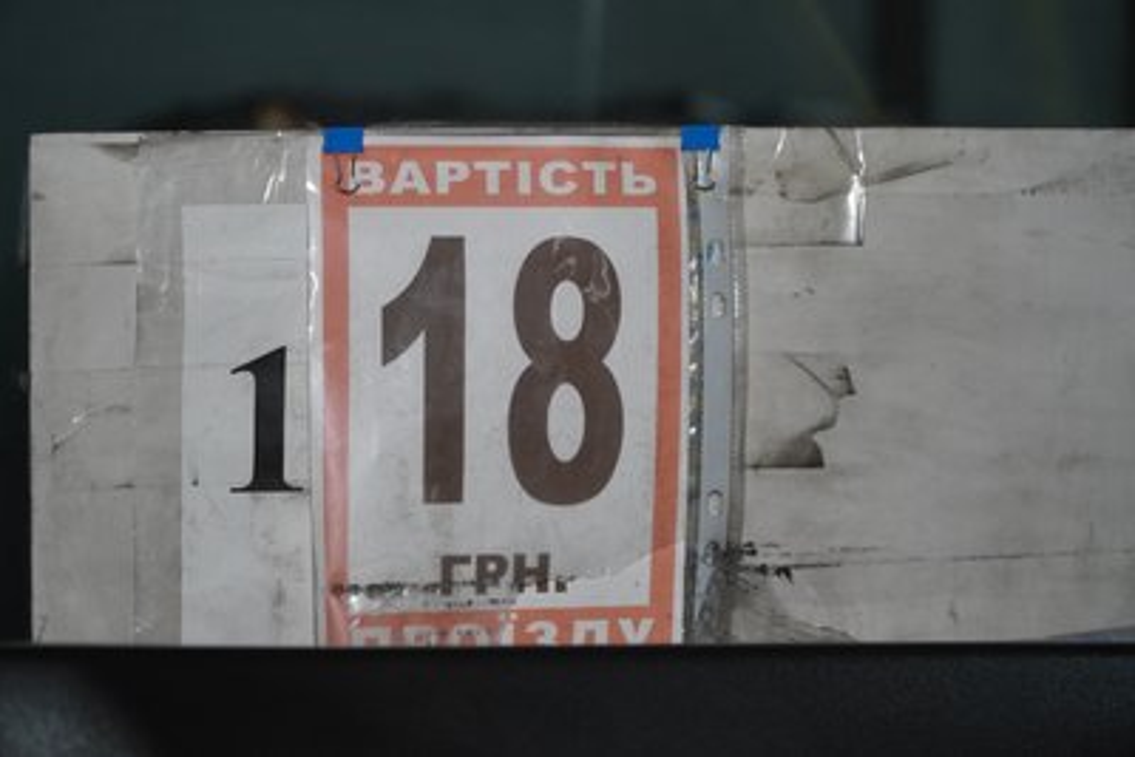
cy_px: 378
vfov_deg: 12.0
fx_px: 3595
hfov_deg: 17.9
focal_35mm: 114
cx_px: 568
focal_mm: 76
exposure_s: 1/160
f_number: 4
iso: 1250
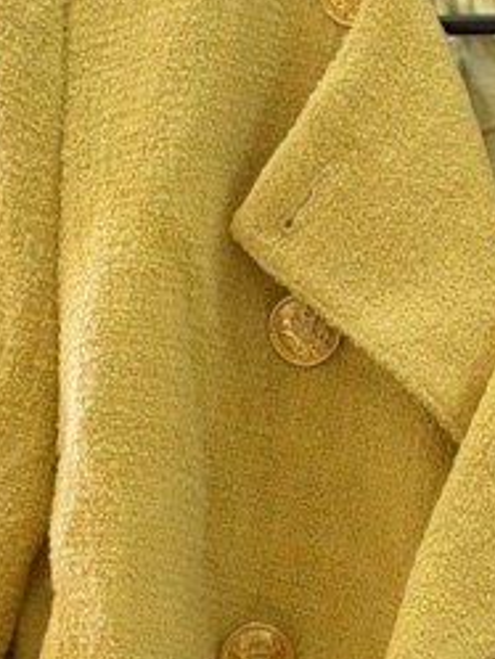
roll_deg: +0.9
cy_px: 585
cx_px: 495
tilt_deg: -6.1
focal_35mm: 193
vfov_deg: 10.2
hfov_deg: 7.7
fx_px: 3677
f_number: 1.78
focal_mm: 6.76
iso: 80
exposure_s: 1/50
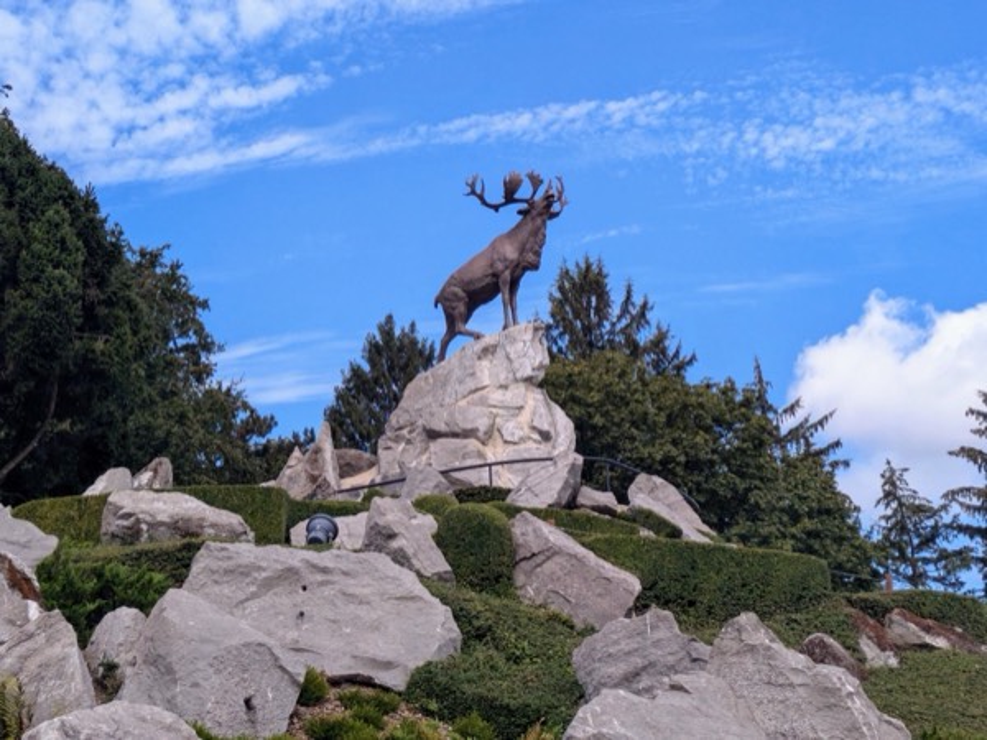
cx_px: 494
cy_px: 370
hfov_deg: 37.5
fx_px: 1454
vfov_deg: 28.6
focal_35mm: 51
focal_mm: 5.43
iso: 44
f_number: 1.89
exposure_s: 1/1969
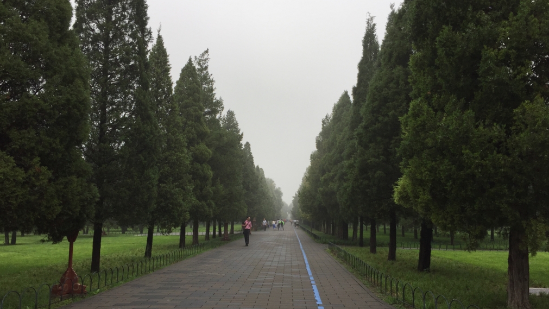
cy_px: 176
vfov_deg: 36.6
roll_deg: -0.2
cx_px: 275
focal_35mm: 32
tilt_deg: +7.3
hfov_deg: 61.0
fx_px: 466
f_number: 2.2
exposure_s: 1/534
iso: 32
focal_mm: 4.15
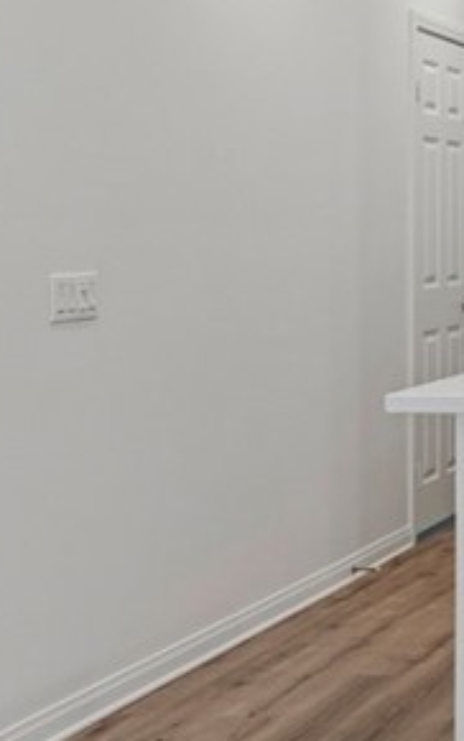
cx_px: 900
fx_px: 1598
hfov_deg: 14.1
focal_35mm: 79
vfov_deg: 26.0
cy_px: 242
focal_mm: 22
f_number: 8
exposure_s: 1/20
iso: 400
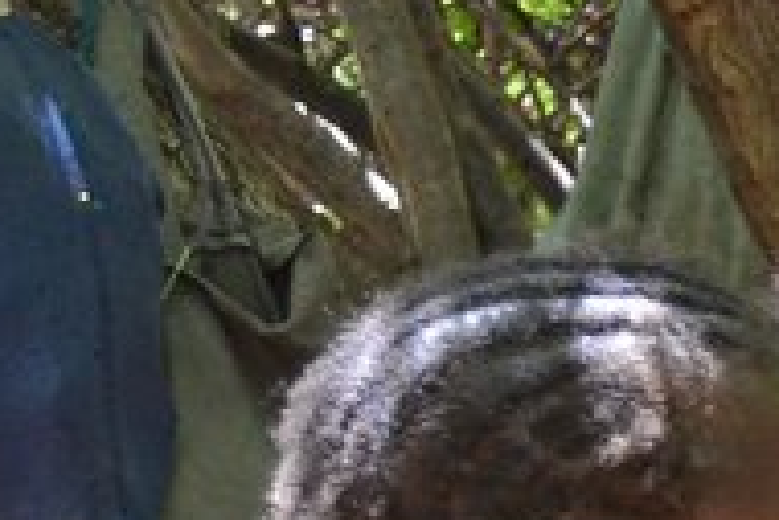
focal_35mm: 242
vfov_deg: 5.5
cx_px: 2062
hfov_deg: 7.7
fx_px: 5240
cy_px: 1185
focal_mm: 30
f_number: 5.6
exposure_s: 1/125
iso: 400
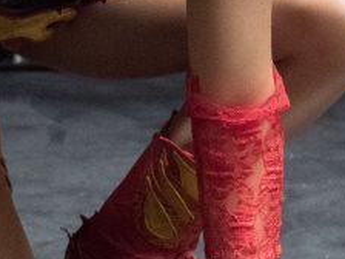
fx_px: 2631
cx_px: -299
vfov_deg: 5.6
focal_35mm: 264
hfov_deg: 7.3
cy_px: -114
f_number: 4
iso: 6400
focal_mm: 48
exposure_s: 1/200
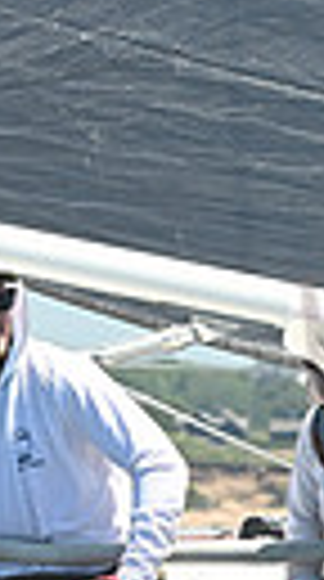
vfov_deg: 5.1
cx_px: 63
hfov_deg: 2.8
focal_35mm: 425
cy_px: 546
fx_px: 6530
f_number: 5.6
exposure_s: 1/1000
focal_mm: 90
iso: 320
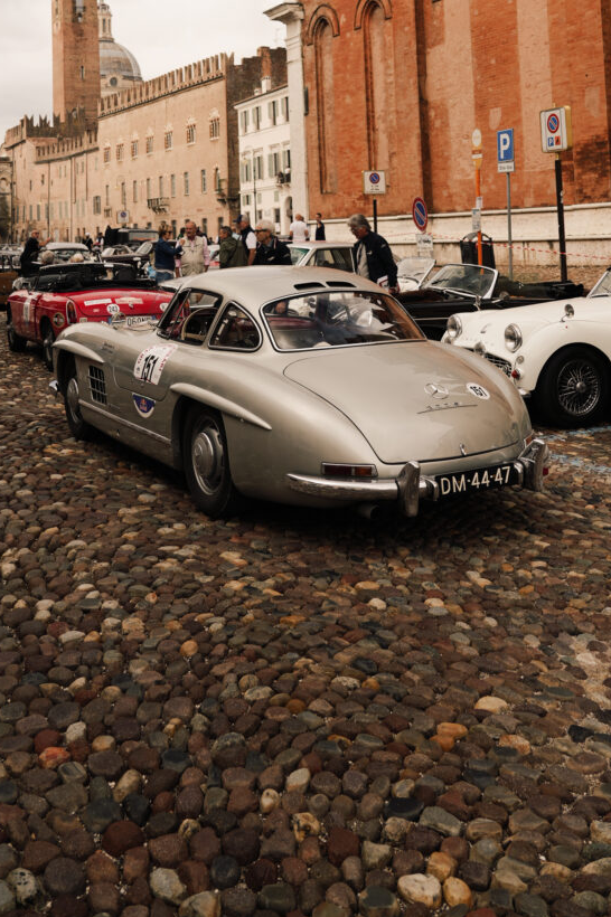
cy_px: 192
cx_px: 311
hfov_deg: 32.6
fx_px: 1045
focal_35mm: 41
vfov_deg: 45.2
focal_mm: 24
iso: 100
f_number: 4
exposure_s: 1/250
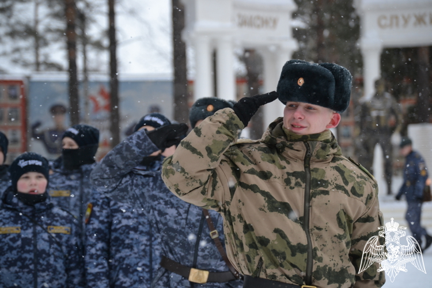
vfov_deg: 10.2
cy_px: 144
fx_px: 1620
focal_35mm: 135
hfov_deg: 15.2
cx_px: 216
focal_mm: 90
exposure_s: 1/320
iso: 400
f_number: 4.5
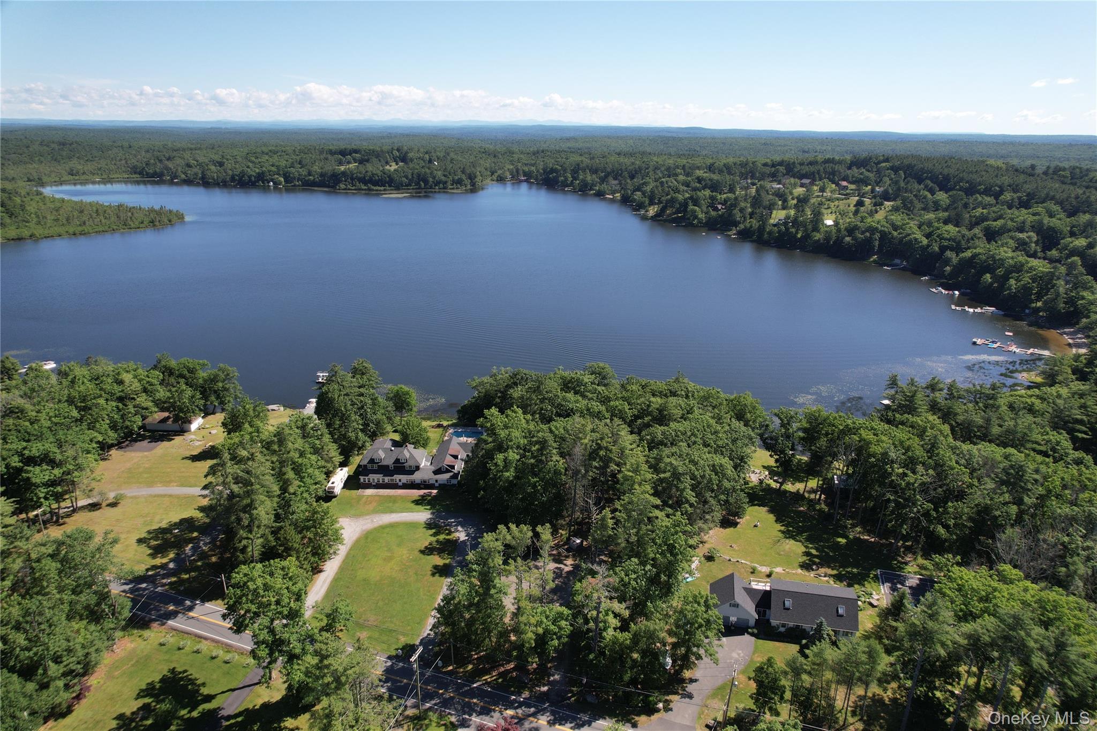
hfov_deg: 78.6
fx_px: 670
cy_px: 366
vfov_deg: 57.2
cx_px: 548
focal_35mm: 22
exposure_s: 1/1250
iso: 100
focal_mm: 8.38
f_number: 2.8
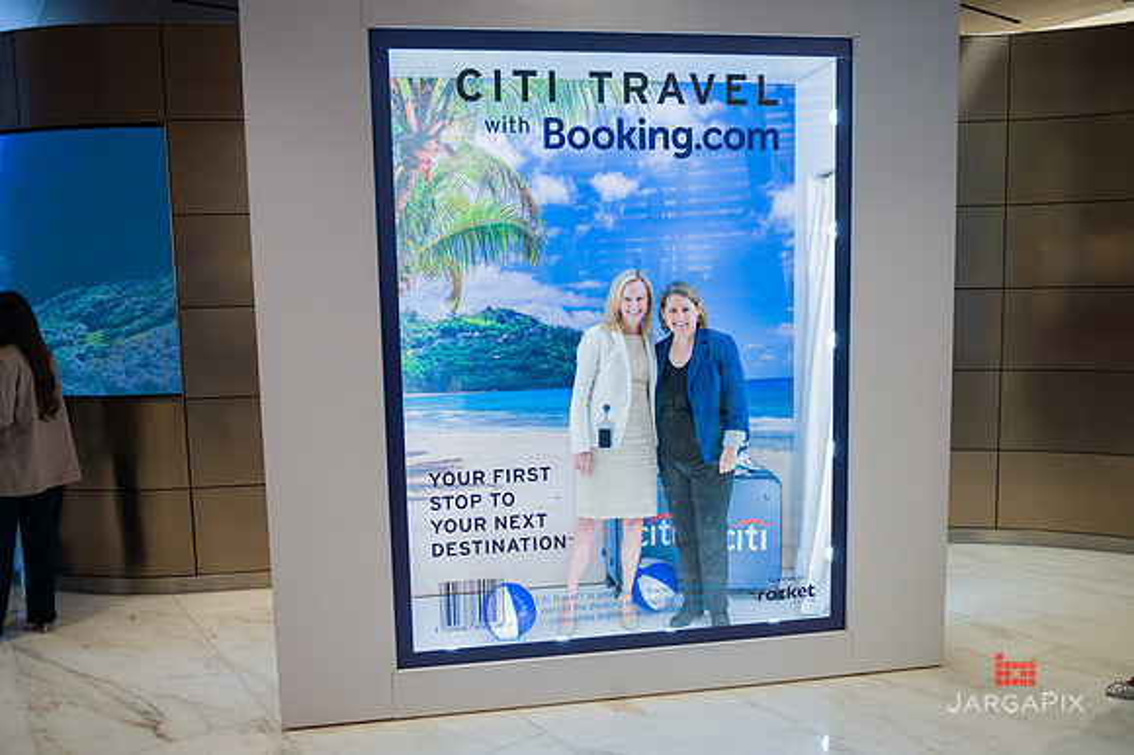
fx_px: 881
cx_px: 567
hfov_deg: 65.5
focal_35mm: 28
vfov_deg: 46.4
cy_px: 378
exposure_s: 1/500
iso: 1250
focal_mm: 28
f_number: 3.2
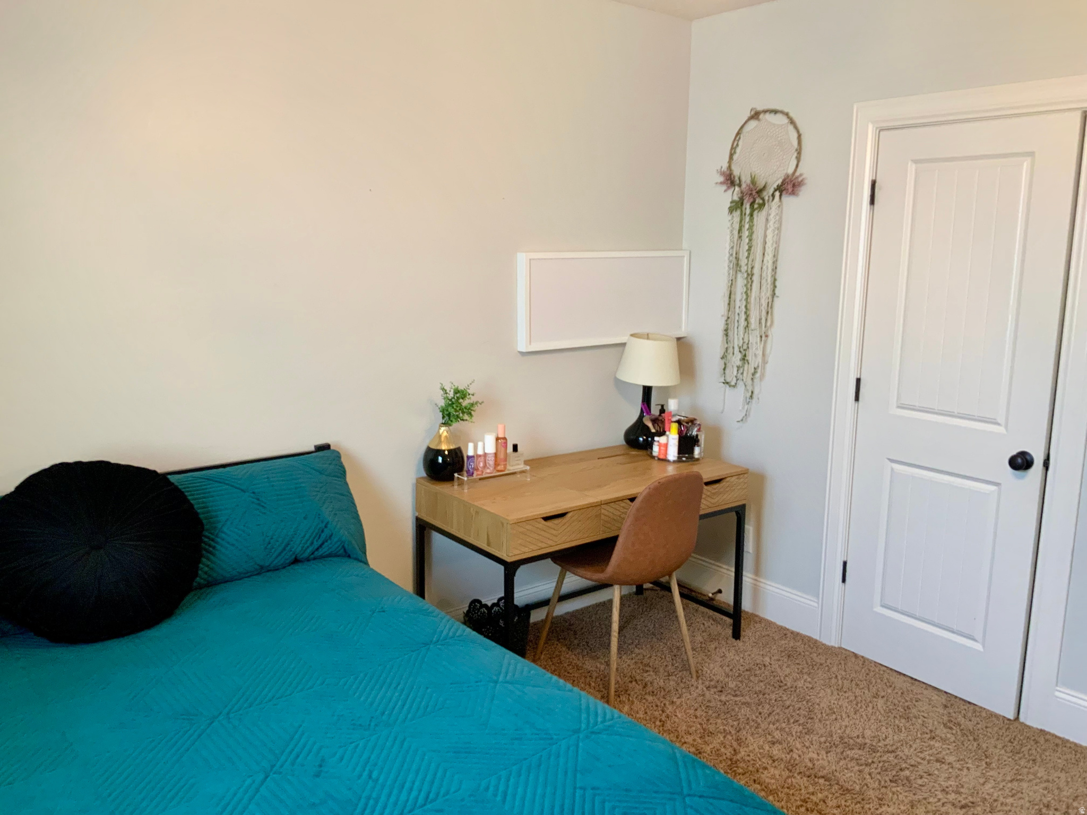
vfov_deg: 48.2
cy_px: 408
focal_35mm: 29
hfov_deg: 61.7
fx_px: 911
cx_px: 544
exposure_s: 1/60
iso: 125
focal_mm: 3
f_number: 1.8
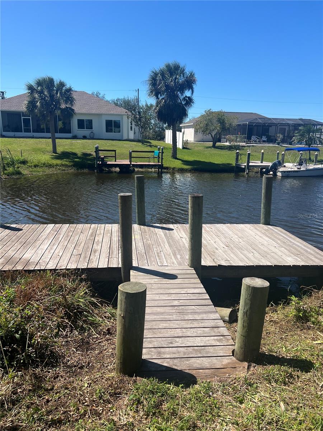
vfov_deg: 67.3
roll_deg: -1.6
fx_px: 323
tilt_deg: -14.1
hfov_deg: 53.1
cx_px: 162
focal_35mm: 26
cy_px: 216
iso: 50
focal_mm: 5.7
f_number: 1.5
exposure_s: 1/4274
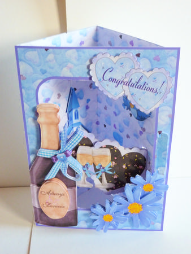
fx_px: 353
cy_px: 127
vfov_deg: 39.6
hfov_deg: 30.3
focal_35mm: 48
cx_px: 96
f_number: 3.8
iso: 400
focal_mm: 7.9
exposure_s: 1/10
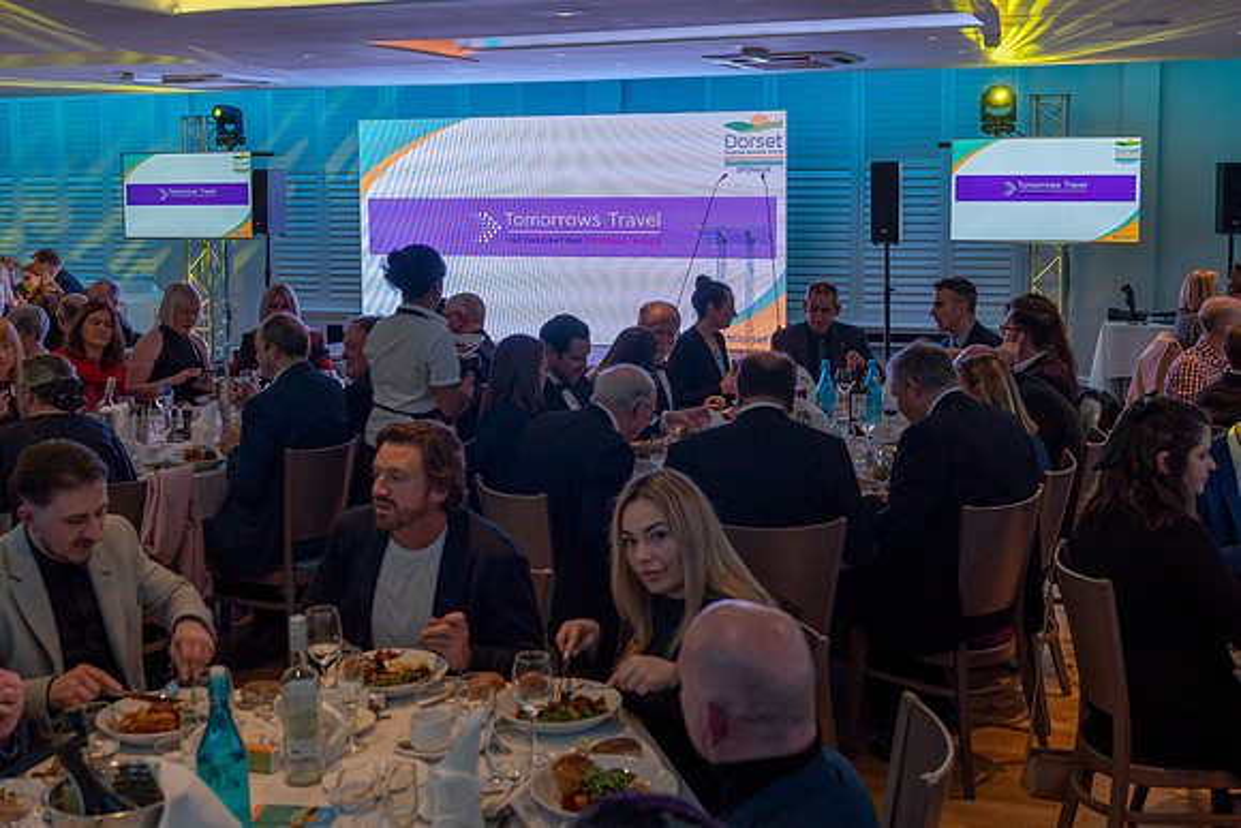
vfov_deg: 30.7
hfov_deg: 44.9
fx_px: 1501
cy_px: 313
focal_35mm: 44
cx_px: 608
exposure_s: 1/60
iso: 125
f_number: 4.5
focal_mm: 35
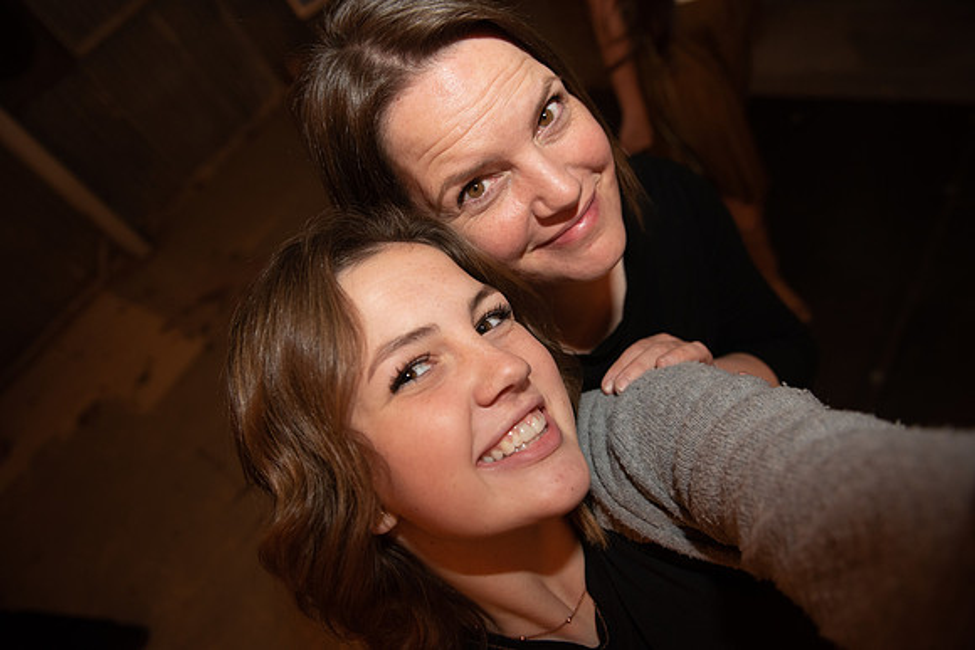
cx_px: 488
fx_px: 650
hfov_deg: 73.7
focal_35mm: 24
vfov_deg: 53.2
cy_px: 325
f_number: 4
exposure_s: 1/100
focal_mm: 24
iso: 1250
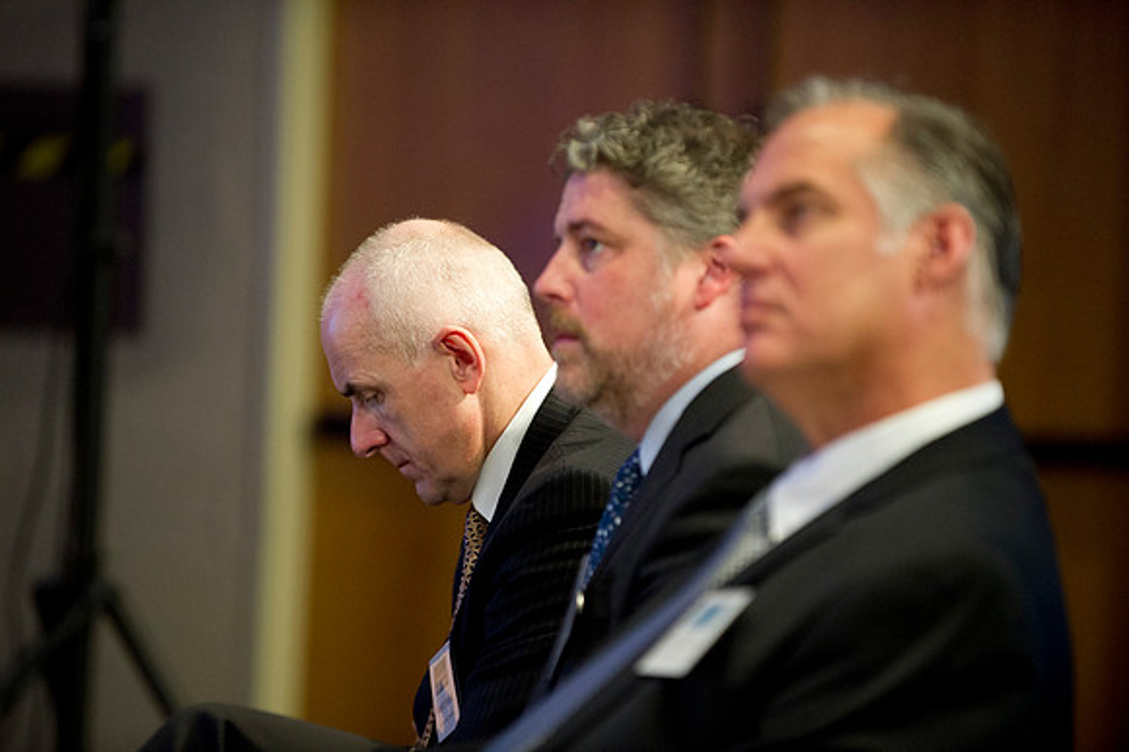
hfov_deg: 10.3
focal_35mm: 200
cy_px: 376
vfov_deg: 6.9
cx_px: 564
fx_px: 6268
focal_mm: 200
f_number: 2.8
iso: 2500
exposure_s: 1/60
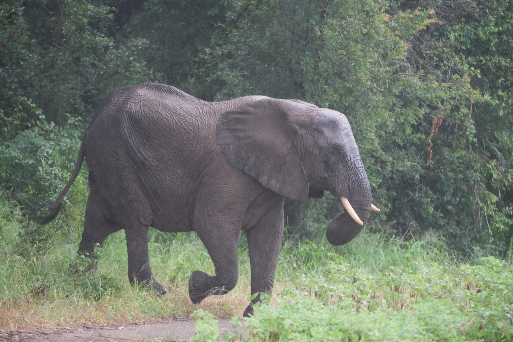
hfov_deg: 9.7
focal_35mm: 212
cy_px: 171
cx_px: 256
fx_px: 3016
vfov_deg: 6.5
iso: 4000
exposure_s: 1/250
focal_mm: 211.7
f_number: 5.6
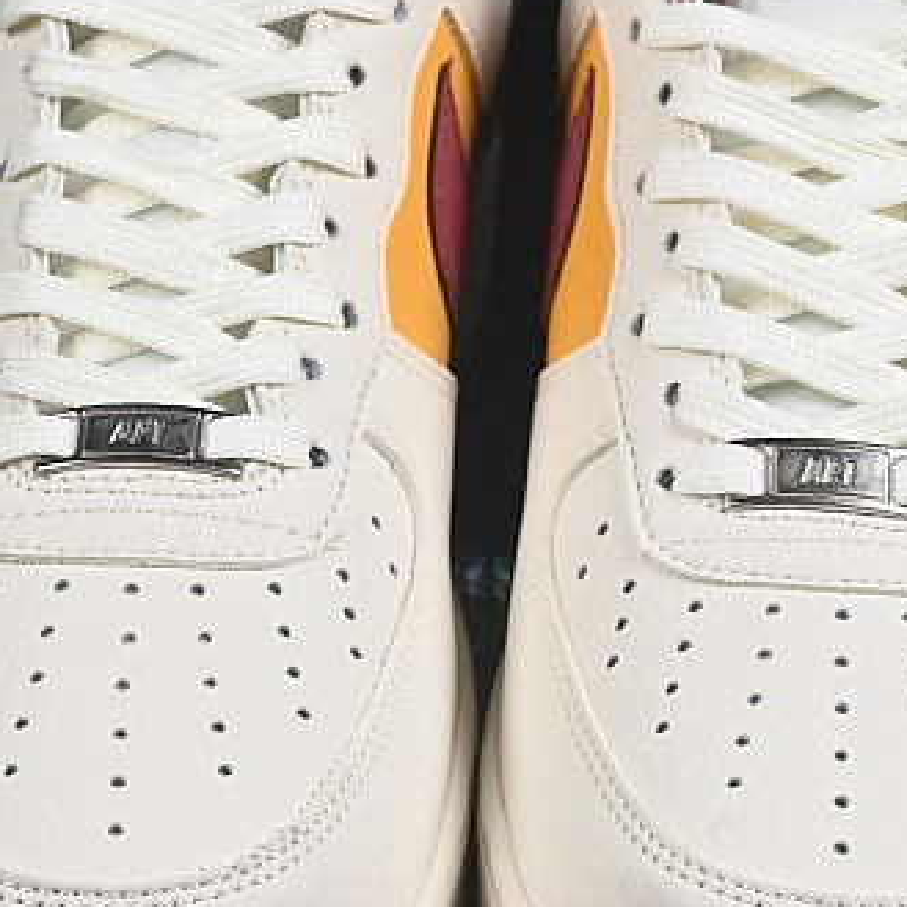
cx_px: 471
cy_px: 579
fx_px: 6196
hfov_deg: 8.4
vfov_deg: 8.4
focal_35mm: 209
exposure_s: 1/80
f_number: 8
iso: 160
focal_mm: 50
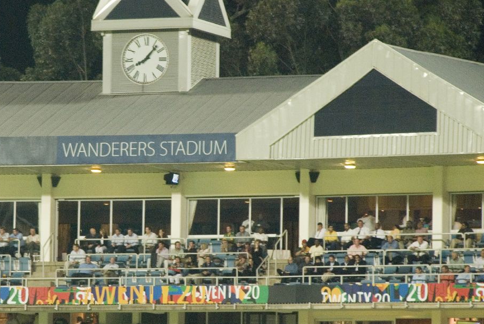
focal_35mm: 356
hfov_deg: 5.8
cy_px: 165
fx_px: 4790
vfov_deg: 3.9
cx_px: 137
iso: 400
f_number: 5.6
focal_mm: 135
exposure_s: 1/50
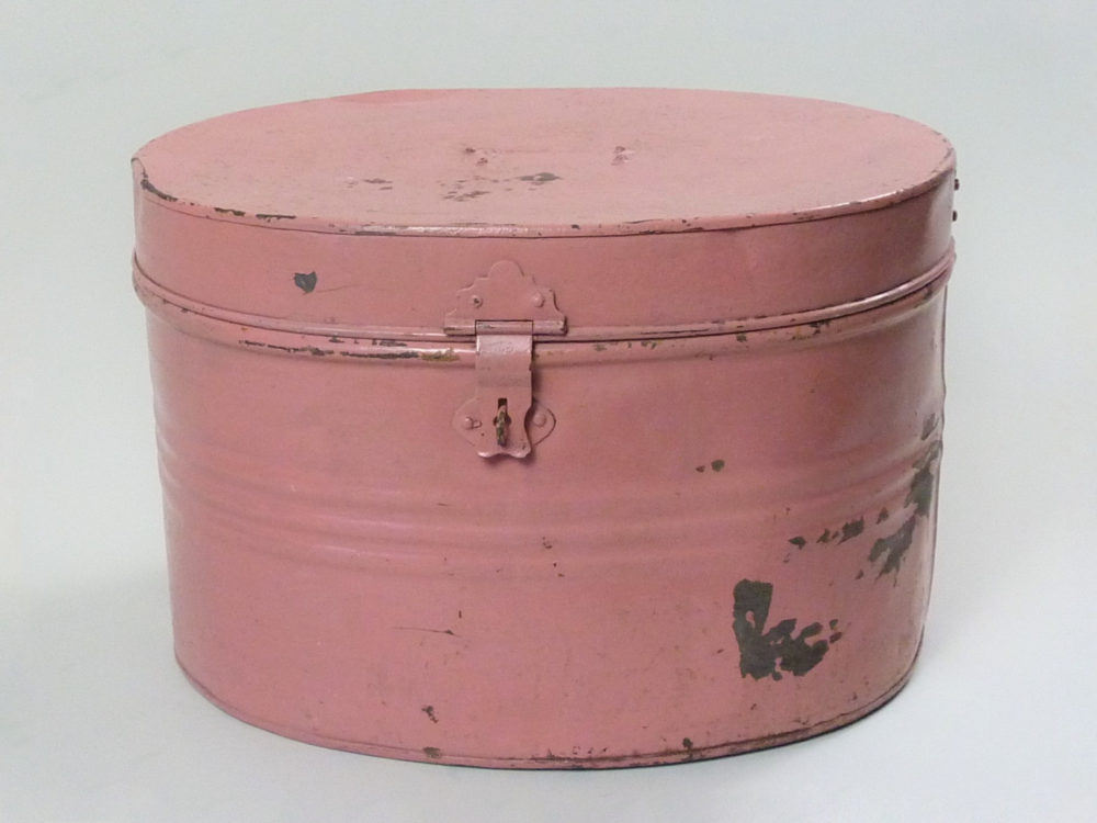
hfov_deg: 33.2
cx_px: 548
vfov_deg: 25.2
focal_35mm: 58
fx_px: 1838
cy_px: 412
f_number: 3.5
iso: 320
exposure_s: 1/30
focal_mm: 5.3
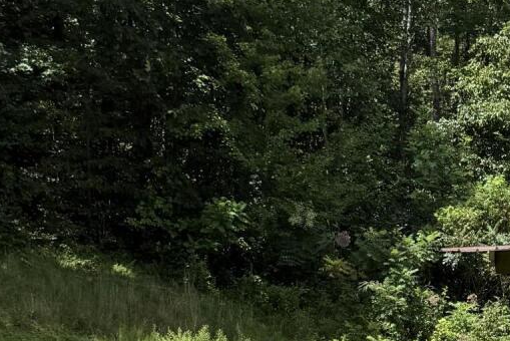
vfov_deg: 13.2
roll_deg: +0.0
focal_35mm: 98
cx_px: 373
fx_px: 1389
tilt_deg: -10.0
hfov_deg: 20.7
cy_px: 518
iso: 80
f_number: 1.78
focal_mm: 6.76
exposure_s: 1/2110
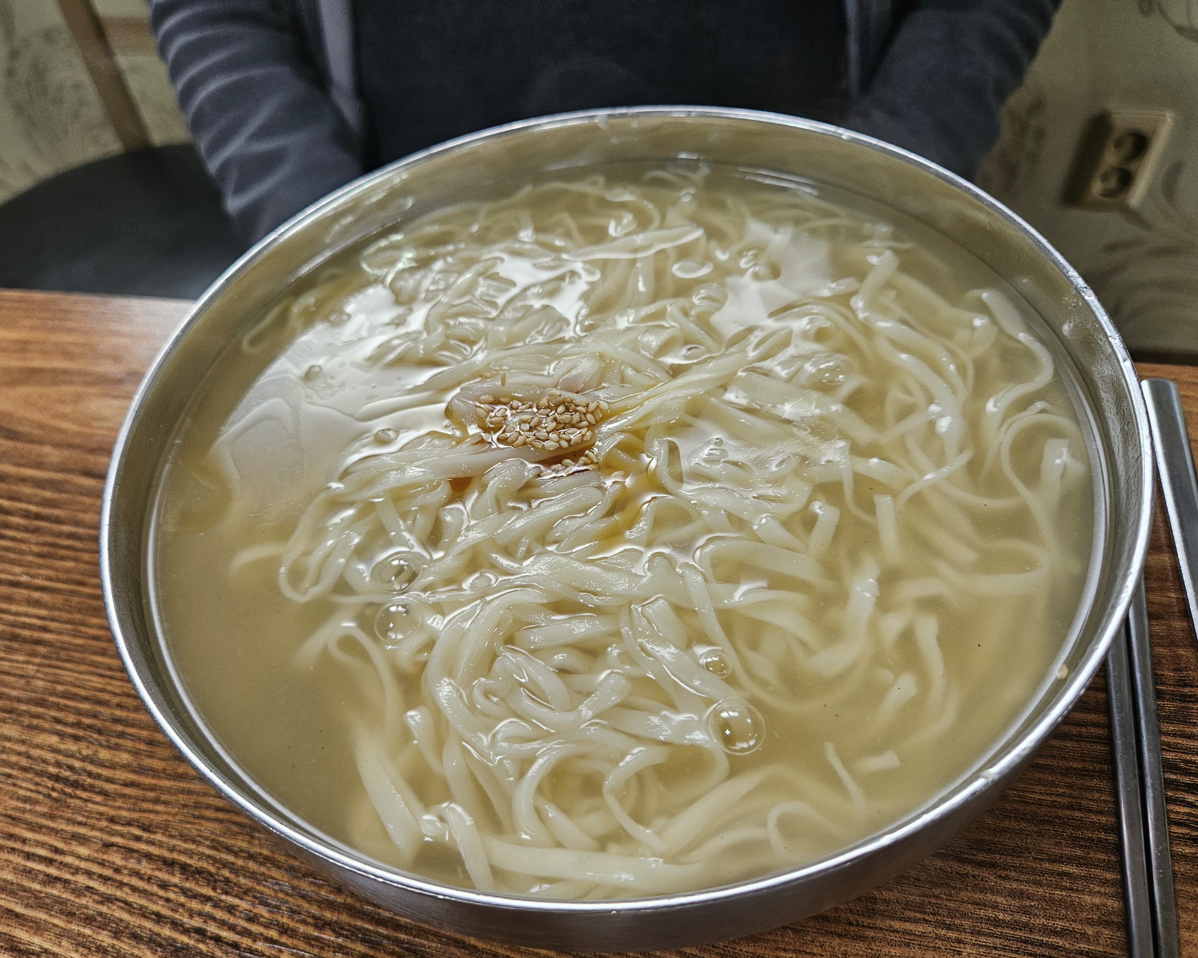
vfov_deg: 58.8
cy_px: 479
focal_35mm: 24
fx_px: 851
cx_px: 591
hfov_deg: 70.3
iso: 125
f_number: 1.8
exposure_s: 1/120
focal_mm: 5.4
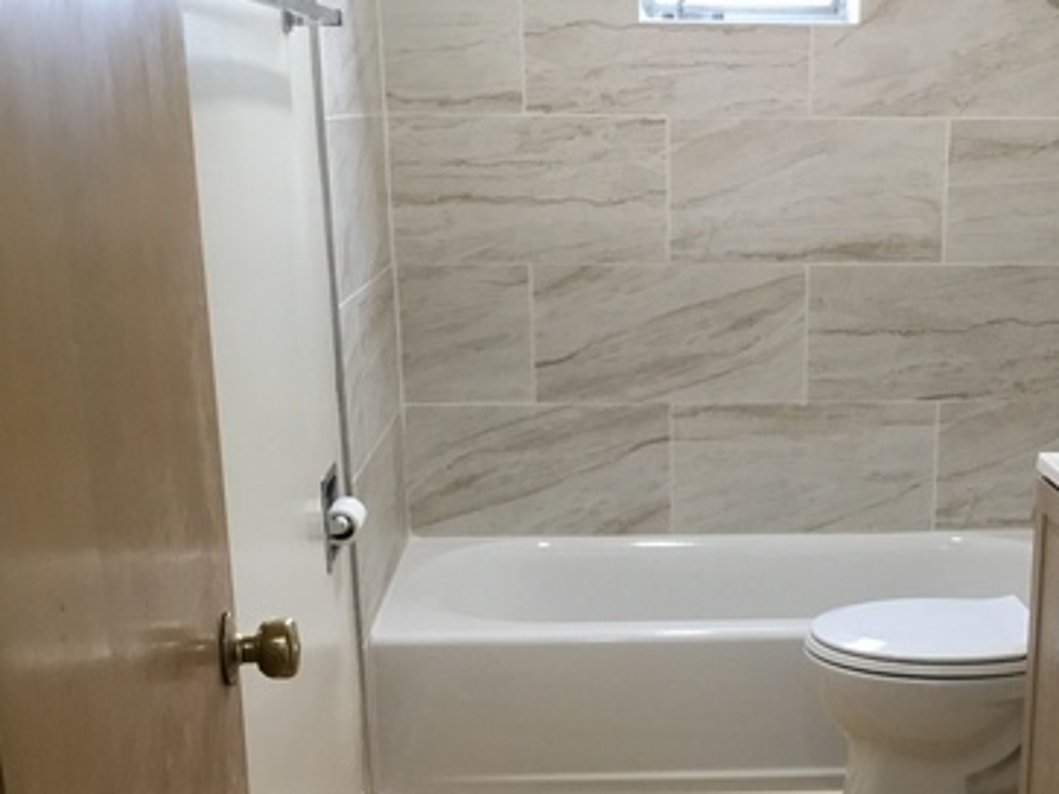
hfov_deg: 33.3
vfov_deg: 25.2
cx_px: 757
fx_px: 1743
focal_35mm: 57
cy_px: 631
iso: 125
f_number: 2.4
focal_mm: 3.3
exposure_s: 1/30
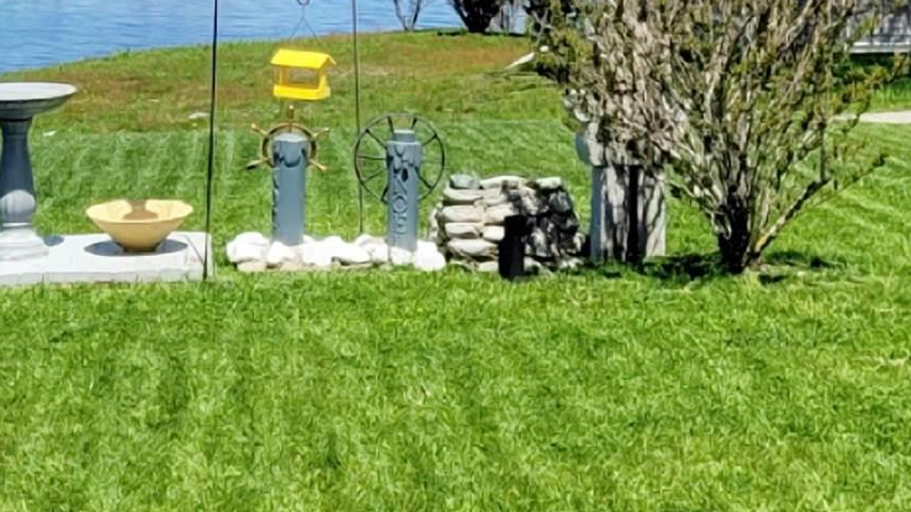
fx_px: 2464
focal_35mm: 102
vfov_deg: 11.3
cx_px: 348
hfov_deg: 20.9
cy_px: -299
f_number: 1.8
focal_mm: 5.4
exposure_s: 1/5000
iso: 40
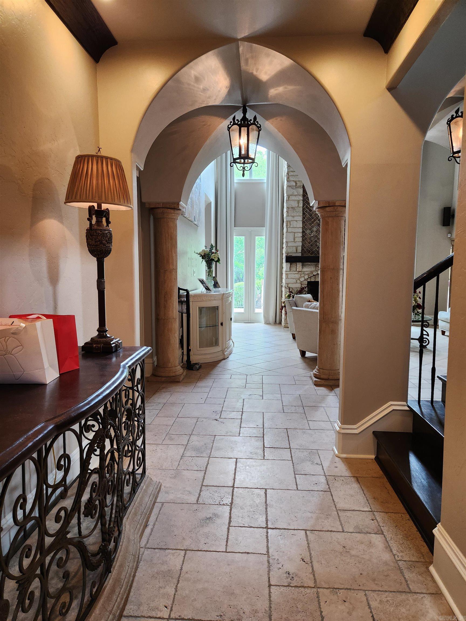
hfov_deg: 58.9
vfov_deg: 73.9
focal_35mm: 23
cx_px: 233
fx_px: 413
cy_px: 310
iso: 200
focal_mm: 5.4
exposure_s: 1/120
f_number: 1.8
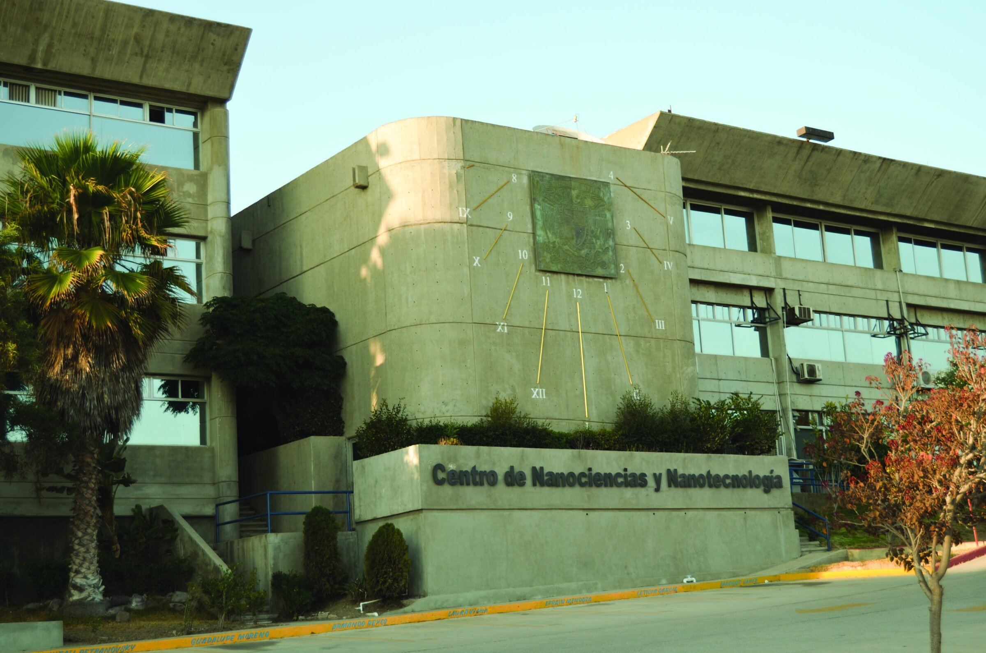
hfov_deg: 37.9
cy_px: 326
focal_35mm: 52
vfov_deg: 25.6
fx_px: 1435
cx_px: 493
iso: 100
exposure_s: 1/200
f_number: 4.5
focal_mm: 35
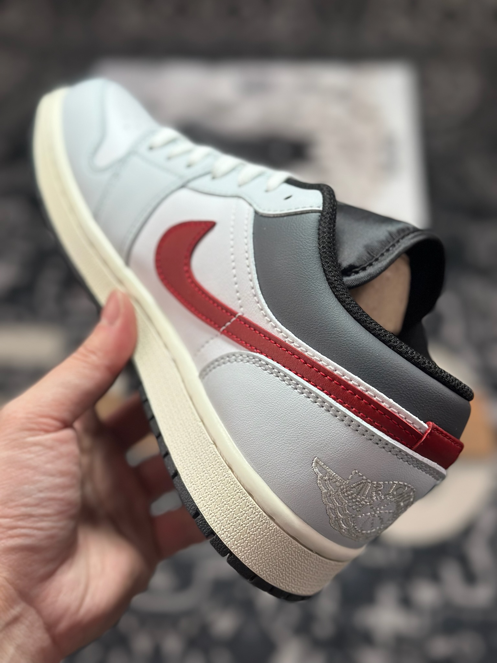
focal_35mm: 48
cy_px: 332
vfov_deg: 39.7
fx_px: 919
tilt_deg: -56.3
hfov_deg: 30.3
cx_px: 248
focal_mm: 6.86
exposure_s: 1/1453
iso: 80
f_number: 1.78
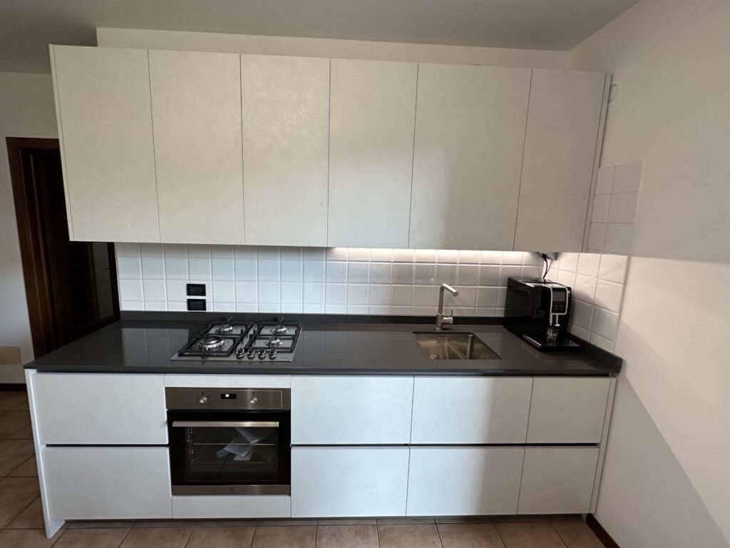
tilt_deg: -8.8
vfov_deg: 85.7
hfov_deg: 102.1
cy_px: 274
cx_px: 365
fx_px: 295
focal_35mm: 14
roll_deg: -2.0
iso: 125
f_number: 2.2
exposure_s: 1/100
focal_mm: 2.22
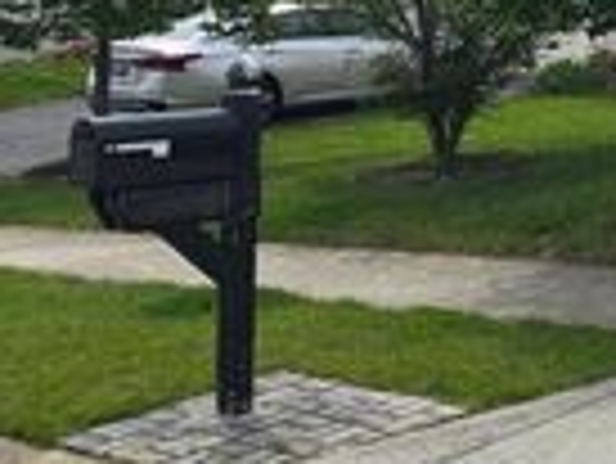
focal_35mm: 84
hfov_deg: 18.2
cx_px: 1120
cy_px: -56
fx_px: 1496
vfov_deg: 17.0
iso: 12
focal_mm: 6.3
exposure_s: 1/871
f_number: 1.7
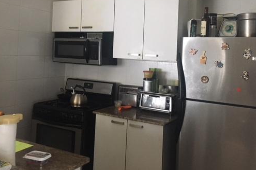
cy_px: 50
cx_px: 126
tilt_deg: +0.8
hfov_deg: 49.6
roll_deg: -2.0
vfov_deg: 33.8
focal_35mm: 39
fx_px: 277
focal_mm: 4.15
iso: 200
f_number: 2.2
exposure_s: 1/20
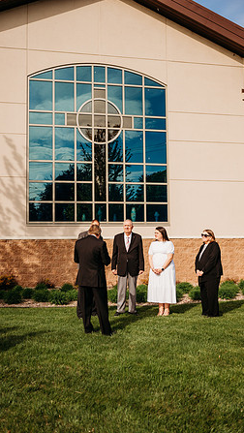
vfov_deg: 51.6
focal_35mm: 39
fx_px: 448
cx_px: 120
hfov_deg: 30.5
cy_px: 217
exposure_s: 1/3200
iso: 200
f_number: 2.8
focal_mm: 37
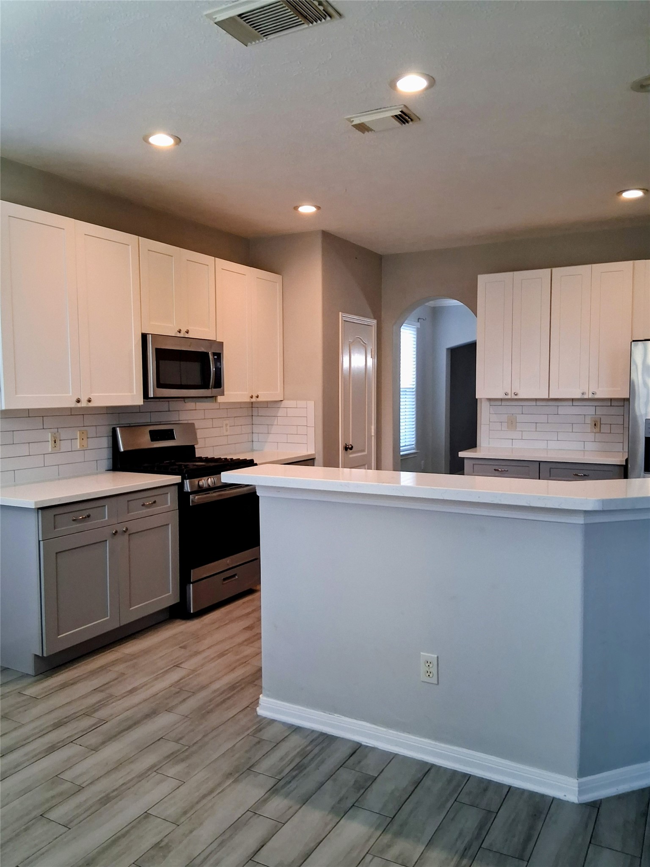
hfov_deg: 53.1
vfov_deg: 67.3
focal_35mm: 26
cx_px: 325
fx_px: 651
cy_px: 434
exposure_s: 1/100
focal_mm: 3.98
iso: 400
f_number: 1.8
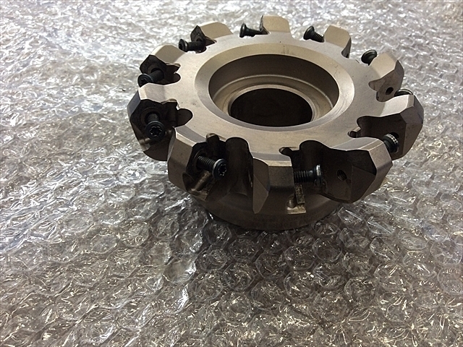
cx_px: 232
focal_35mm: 32
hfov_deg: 56.8
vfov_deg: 44.2
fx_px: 428
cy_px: 174
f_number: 2.4
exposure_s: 1/40
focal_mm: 3.3
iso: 32
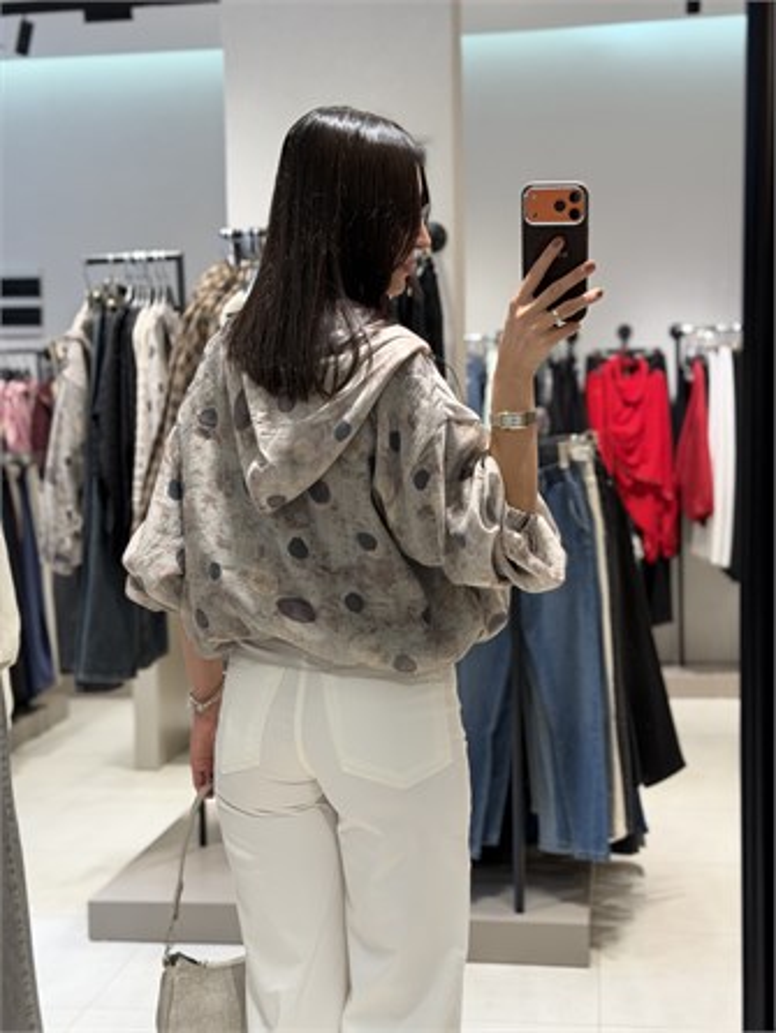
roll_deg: +2.5
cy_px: 516
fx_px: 1433
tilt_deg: -19.5
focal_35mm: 48
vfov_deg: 39.6
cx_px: 388
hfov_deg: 30.3
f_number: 1.78
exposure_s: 1/100
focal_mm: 6.76
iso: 80
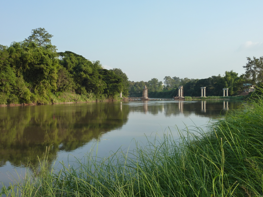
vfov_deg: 36.0
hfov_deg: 46.8
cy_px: 98
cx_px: 132
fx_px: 304
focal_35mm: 40
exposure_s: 1/400
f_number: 4
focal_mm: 6.5
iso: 125
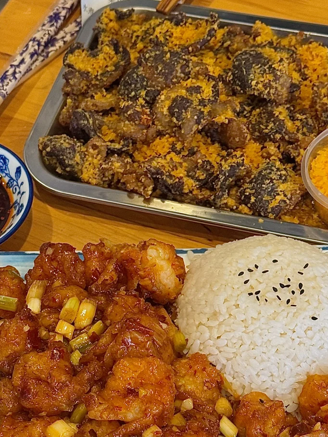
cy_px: 324
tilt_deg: -53.7
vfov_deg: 25.4
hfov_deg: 19.4
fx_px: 960
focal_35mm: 76
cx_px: 167
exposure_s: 1/50
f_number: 1.78
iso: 200
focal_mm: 6.76
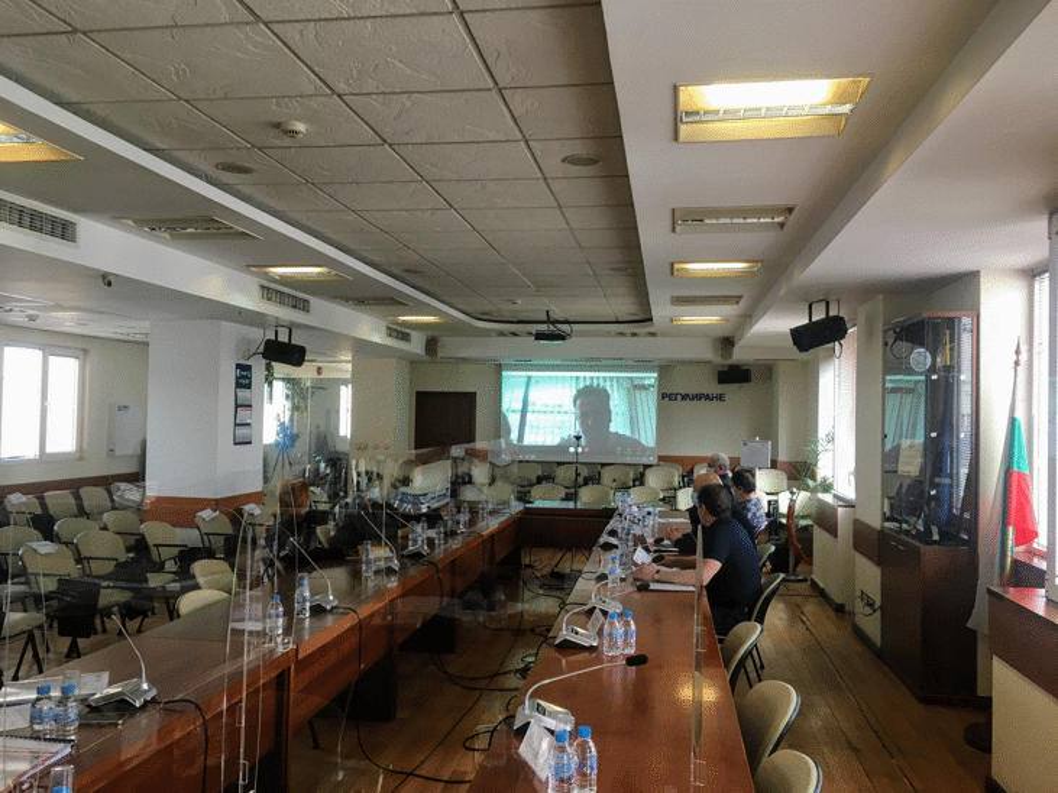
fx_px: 886
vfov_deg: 48.2
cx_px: 529
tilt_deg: +2.2
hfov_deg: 61.7
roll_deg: -0.8
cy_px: 396
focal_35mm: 29
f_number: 2.2
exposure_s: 1/33
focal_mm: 4.15
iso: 50
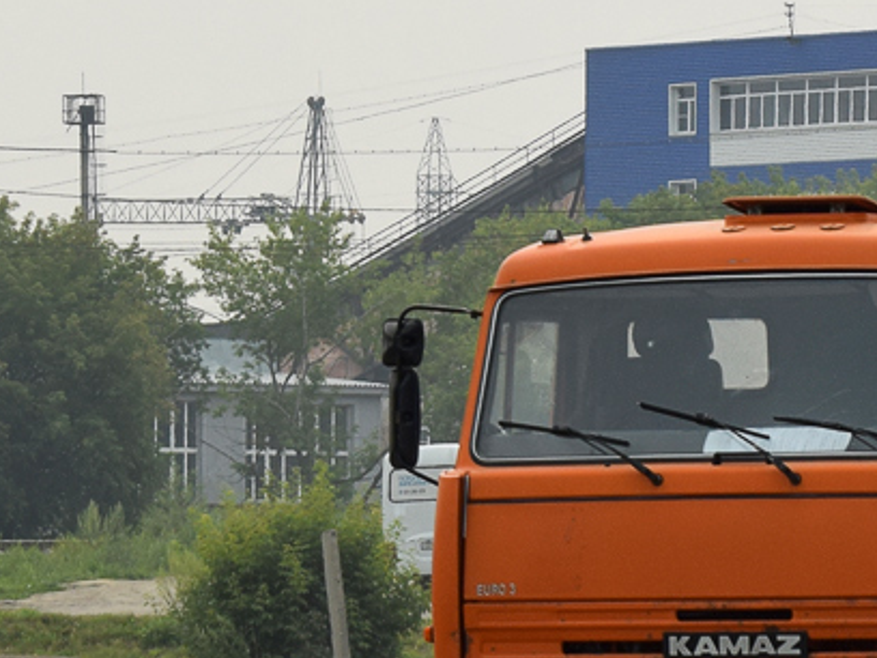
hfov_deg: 8.4
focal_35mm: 233
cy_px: 301
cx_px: 1122
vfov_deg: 6.4
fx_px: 5914
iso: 200
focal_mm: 55
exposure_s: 1/400
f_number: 10
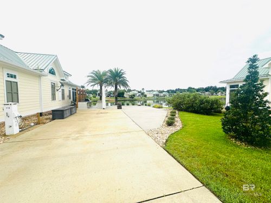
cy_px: 102
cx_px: 136
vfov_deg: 85.7
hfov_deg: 102.1
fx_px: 110
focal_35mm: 14
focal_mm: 2.22
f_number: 2.2
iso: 50
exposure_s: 1/2882
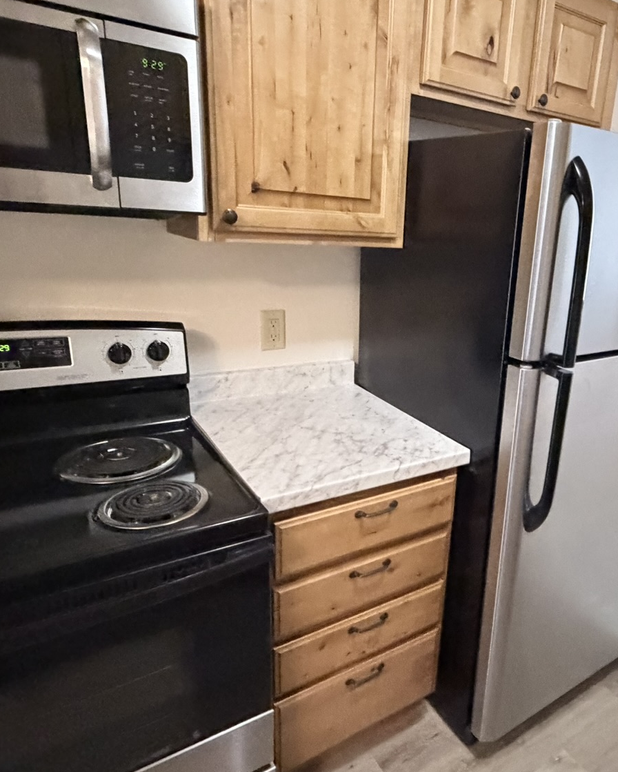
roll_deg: -4.3
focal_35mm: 25
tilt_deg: -16.8
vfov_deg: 68.1
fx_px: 571
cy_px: 388
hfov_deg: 55.0
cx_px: 435
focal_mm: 2.22
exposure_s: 1/60
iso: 1250
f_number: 2.2
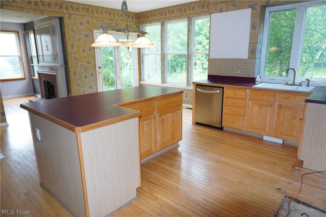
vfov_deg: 53.2
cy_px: 108
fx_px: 217
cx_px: 163
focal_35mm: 24
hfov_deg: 73.7
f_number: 4
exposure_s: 1/160
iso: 1000
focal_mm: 16
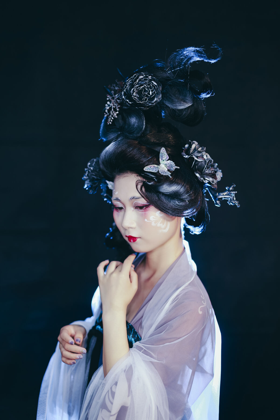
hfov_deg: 27.5
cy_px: 210
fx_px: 572
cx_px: 140
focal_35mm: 49
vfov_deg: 40.3
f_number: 2
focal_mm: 50
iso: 320
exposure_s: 1/100
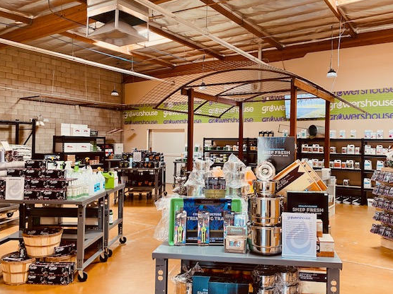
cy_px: 146
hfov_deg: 59.7
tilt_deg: -0.7
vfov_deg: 46.8
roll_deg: -1.3
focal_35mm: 30
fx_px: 341
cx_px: 224
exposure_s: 1/68
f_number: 1.8
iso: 125
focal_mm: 4.25
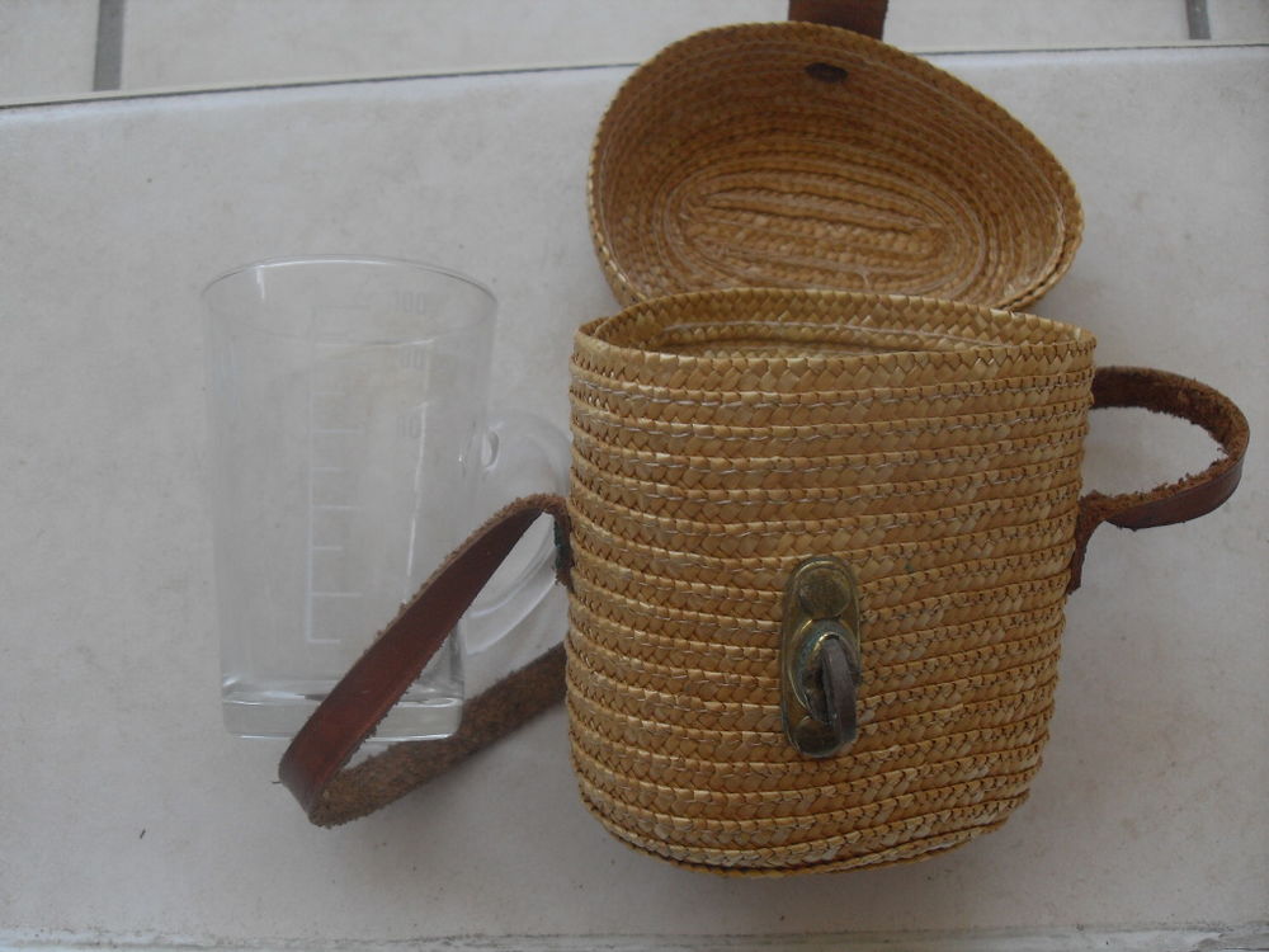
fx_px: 1356
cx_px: 634
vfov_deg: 38.7
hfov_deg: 50.1
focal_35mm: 37
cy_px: 476
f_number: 2.8
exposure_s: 1/90
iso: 80
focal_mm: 6.3
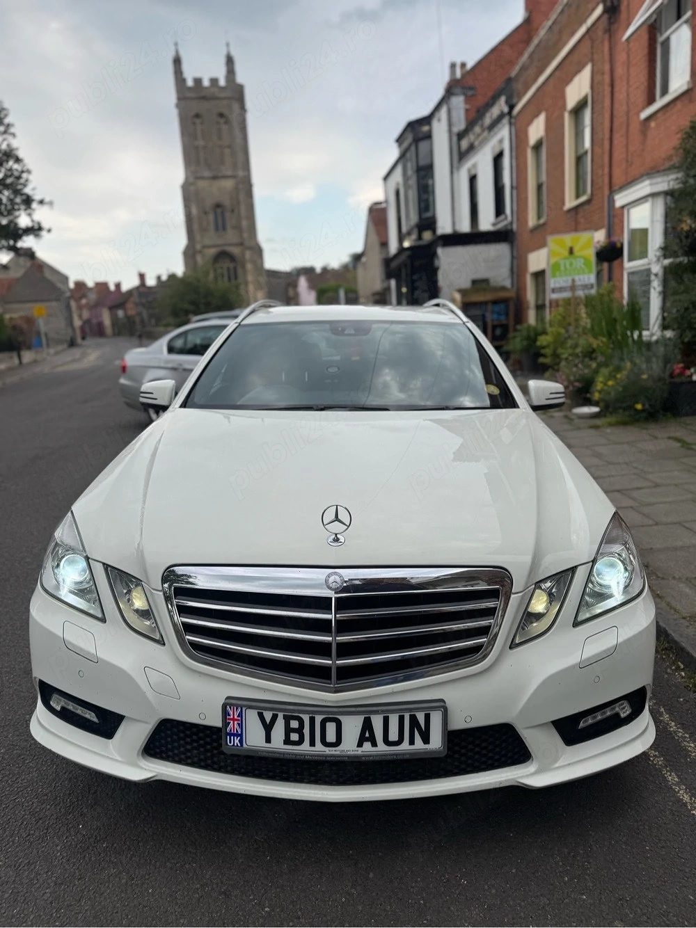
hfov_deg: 56.8
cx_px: 348
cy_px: 464
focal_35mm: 24
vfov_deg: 71.6
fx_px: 644
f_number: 1.78
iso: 80
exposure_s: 1/1112
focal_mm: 6.76
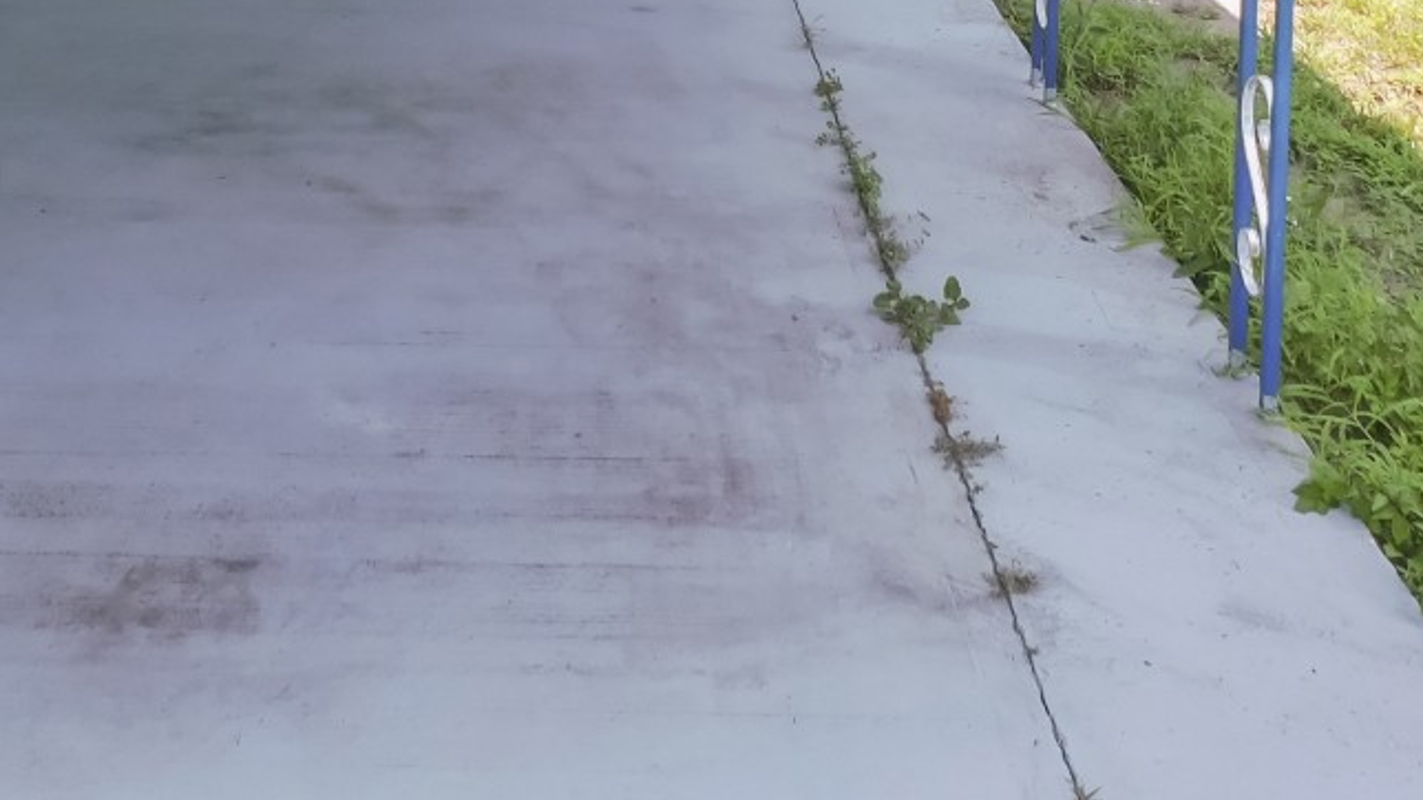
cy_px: -391
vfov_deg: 18.9
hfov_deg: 37.1
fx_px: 2113
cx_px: 597
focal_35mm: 56
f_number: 3
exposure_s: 1/400
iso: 125
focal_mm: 4
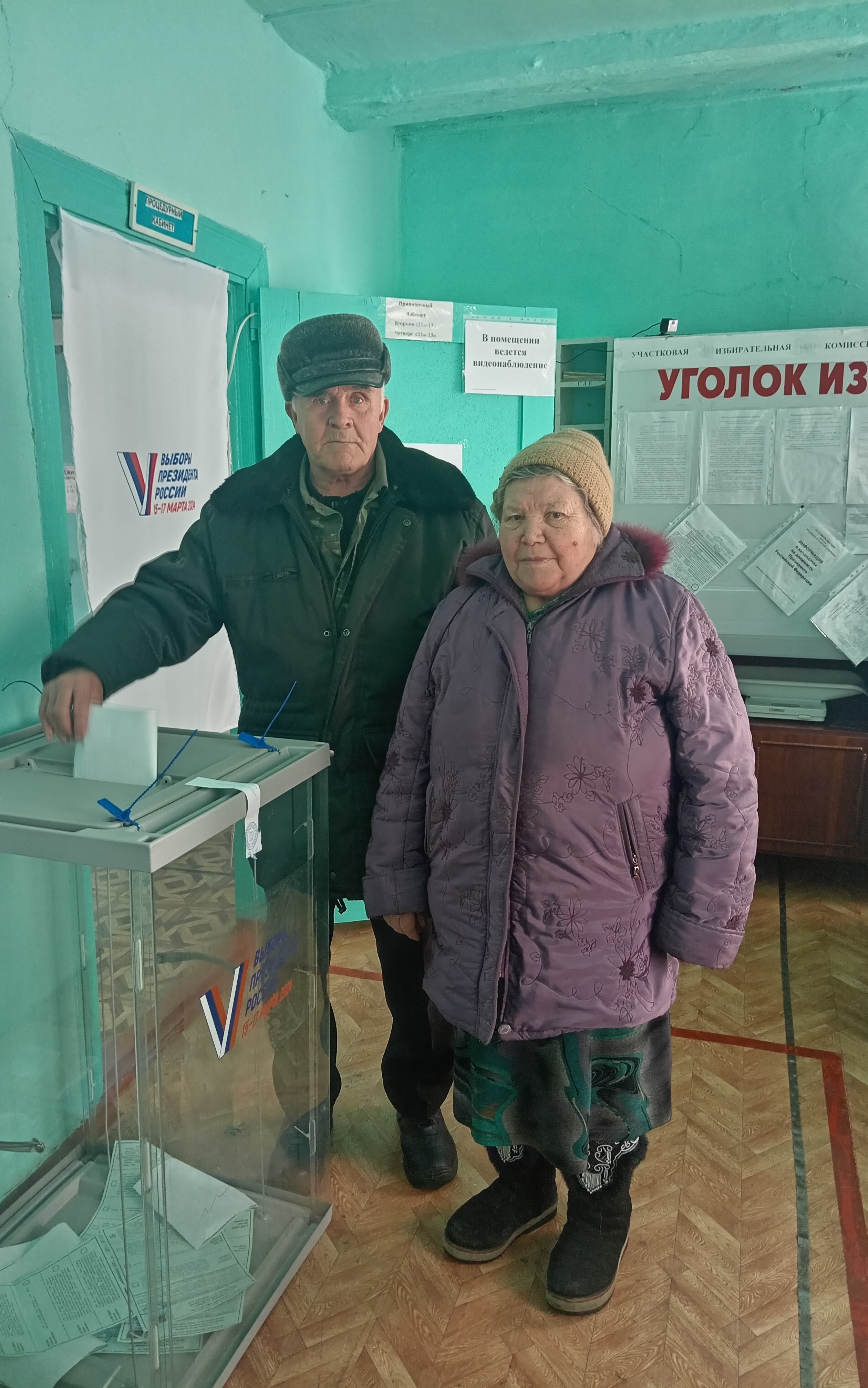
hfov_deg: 44.5
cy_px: 695
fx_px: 1060
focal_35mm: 28
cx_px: 405
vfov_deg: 66.5
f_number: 1.8
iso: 154
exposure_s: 1/33.3
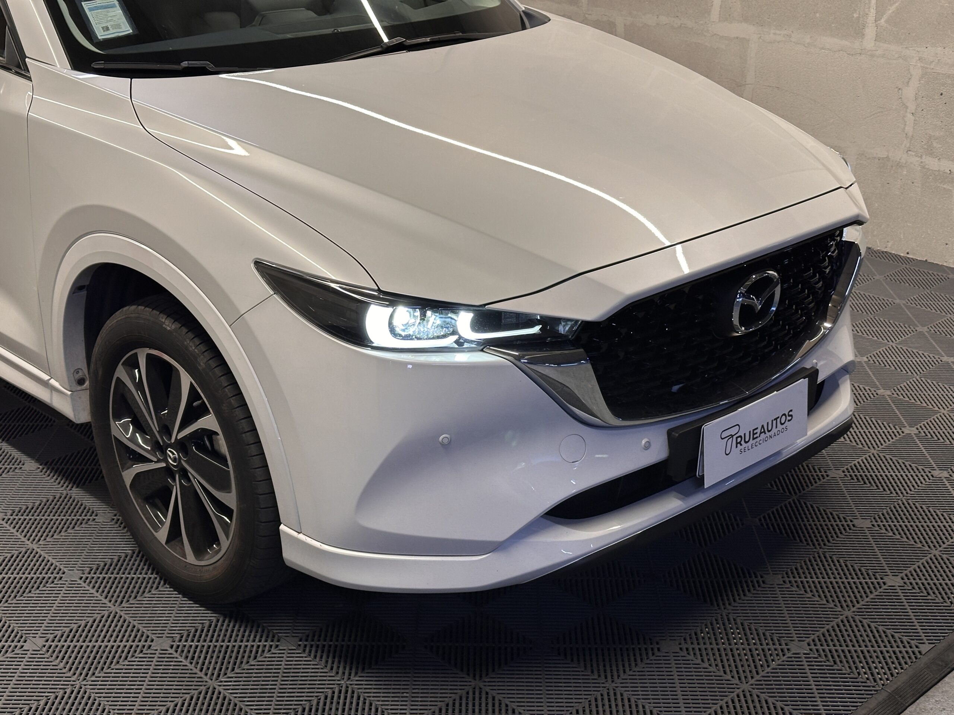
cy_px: 358
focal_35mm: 48
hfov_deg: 39.7
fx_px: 1323
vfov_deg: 30.3
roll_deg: +0.2
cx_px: 477
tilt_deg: -22.9
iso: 80
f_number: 1.78
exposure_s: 1/50
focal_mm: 6.86
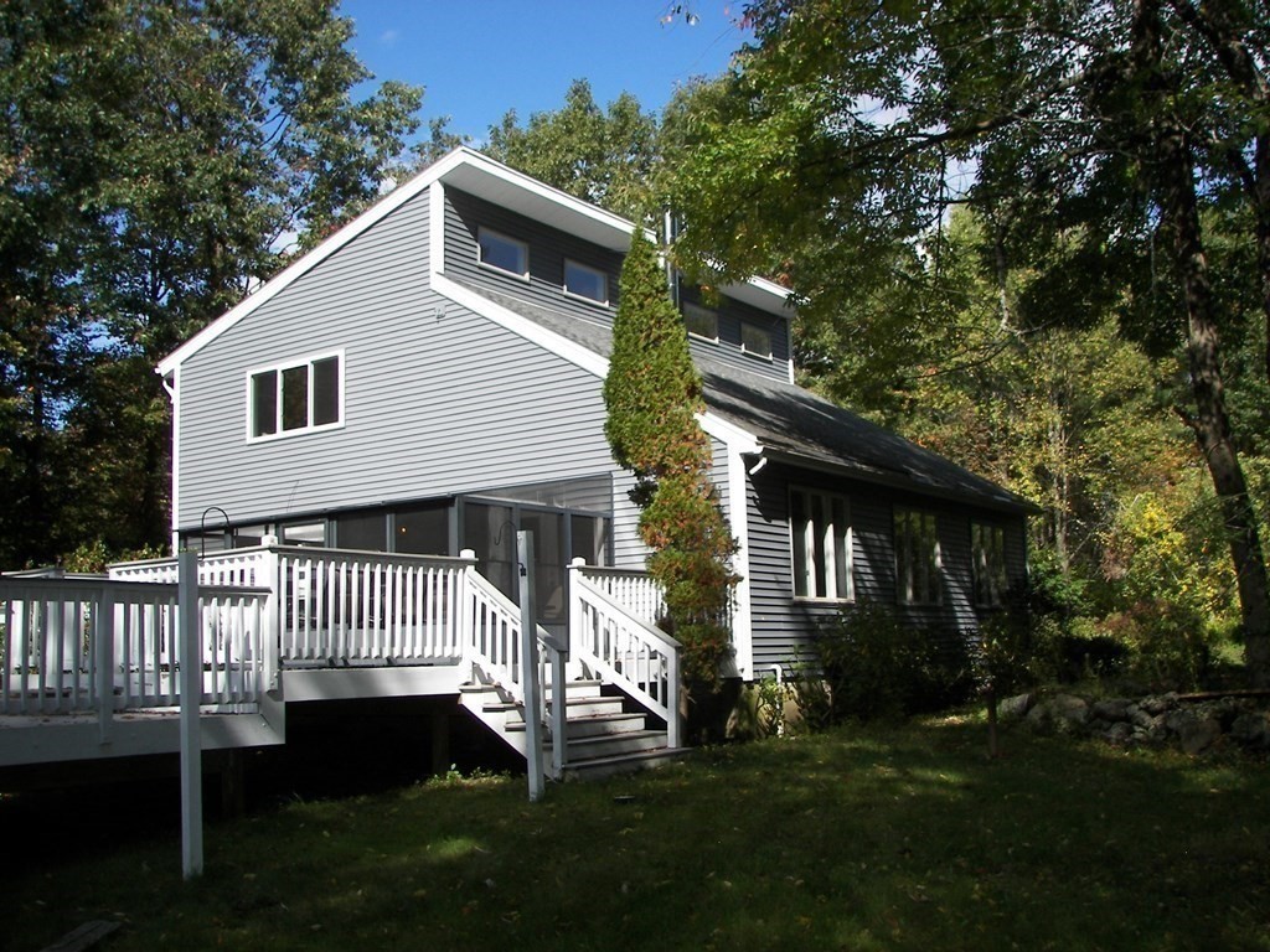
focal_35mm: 36
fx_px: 1321
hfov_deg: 51.4
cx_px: 635
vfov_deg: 39.7
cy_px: 476
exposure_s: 1/640
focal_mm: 6
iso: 50
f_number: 2.8
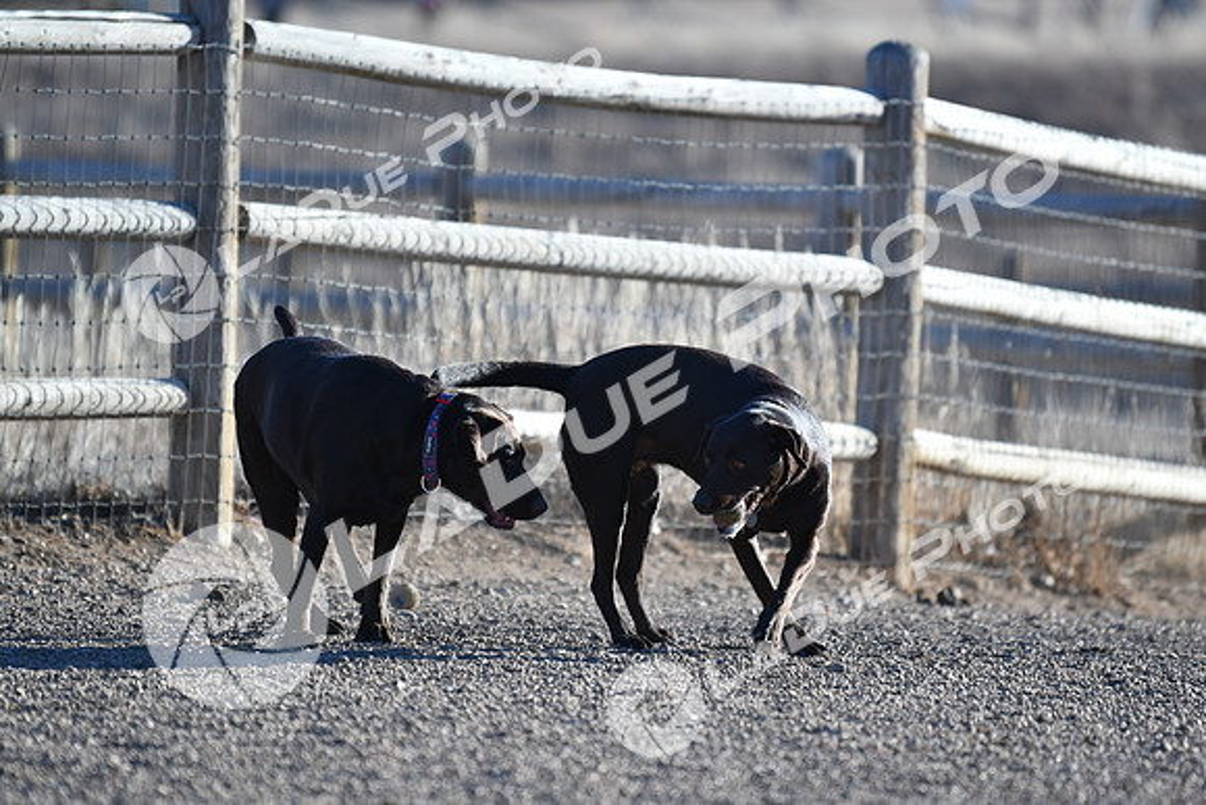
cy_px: 402
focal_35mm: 300
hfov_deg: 6.9
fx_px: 10052
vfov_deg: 4.6
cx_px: 603
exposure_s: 1/4000
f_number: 2.8
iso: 320
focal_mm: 200
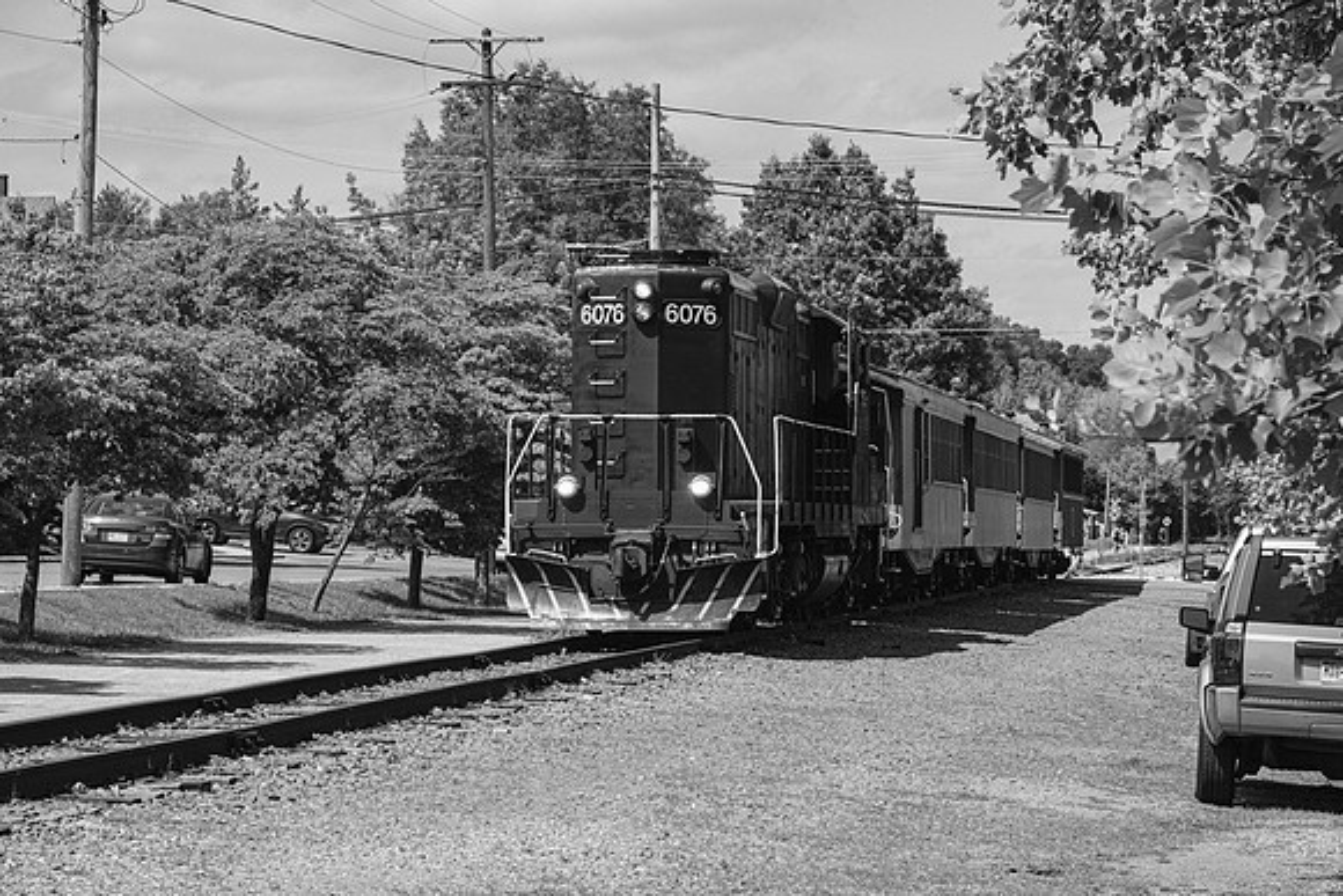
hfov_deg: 16.5
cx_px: 672
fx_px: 4643
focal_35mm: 124
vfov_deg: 11.0
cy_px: 448
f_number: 10
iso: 125
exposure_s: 1/250
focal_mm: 120
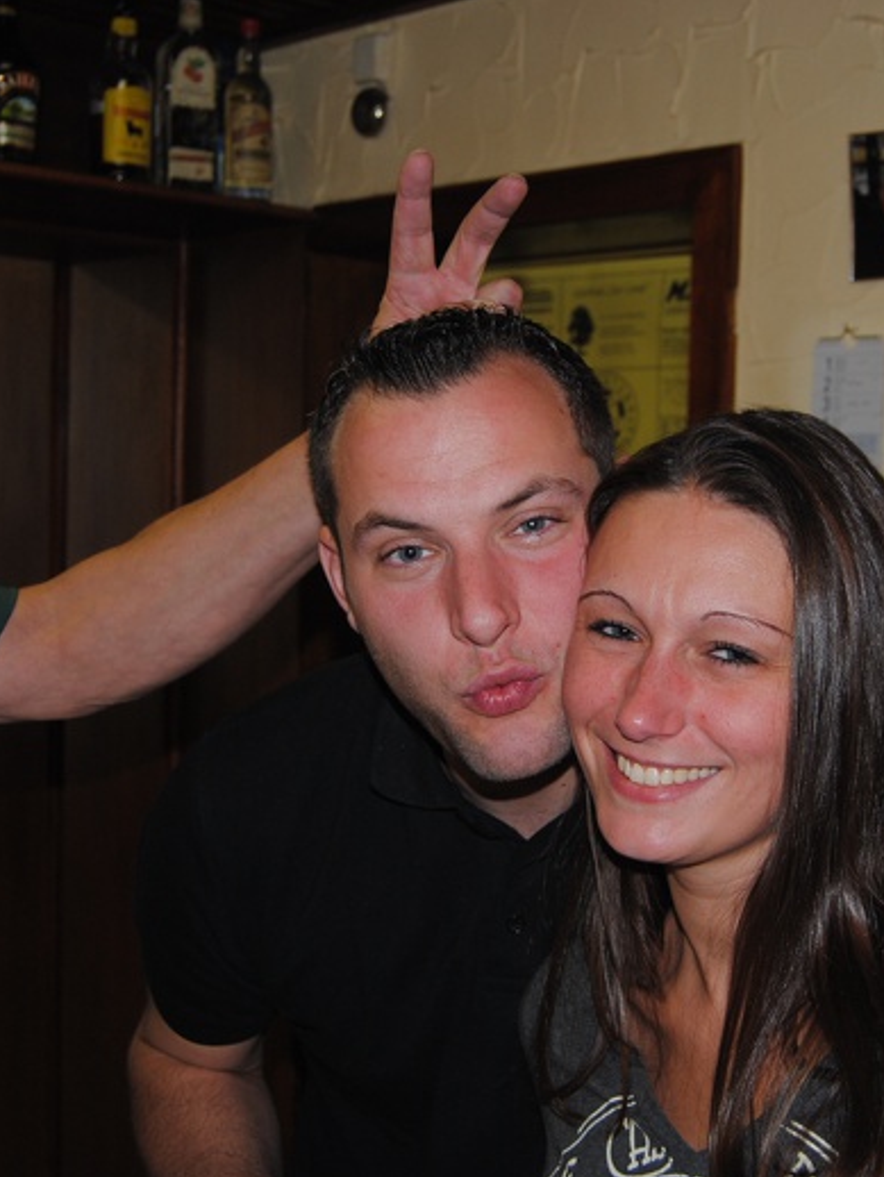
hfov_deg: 28.7
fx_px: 1726
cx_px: 523
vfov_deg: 37.7
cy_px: 593
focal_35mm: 51
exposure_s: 1/60
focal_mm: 23
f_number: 3.8
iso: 200
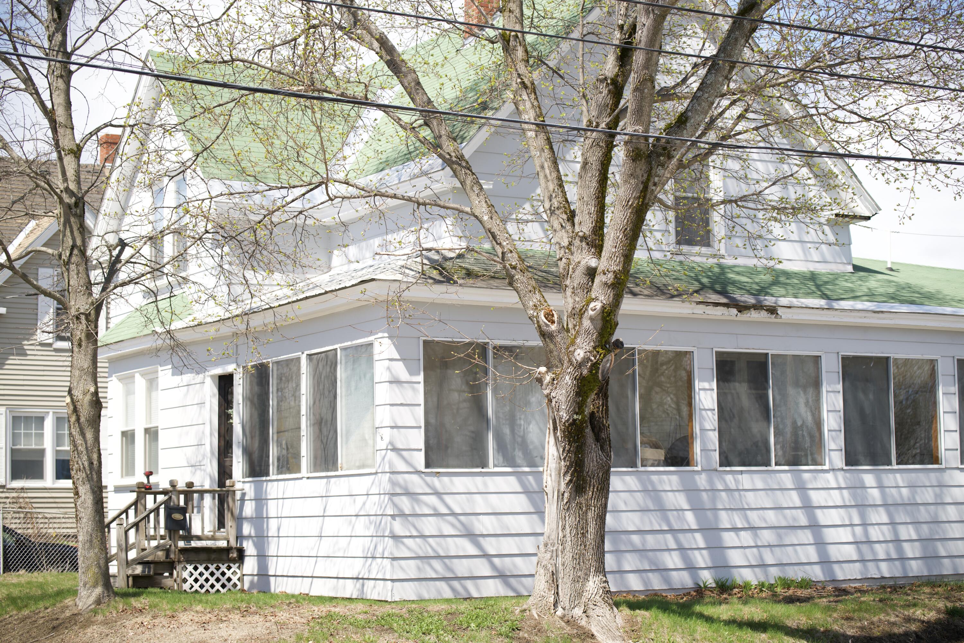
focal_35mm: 70
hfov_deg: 28.8
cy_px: 322
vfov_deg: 19.5
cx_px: 482
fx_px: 1874
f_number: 2.8
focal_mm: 70
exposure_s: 1/500
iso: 64
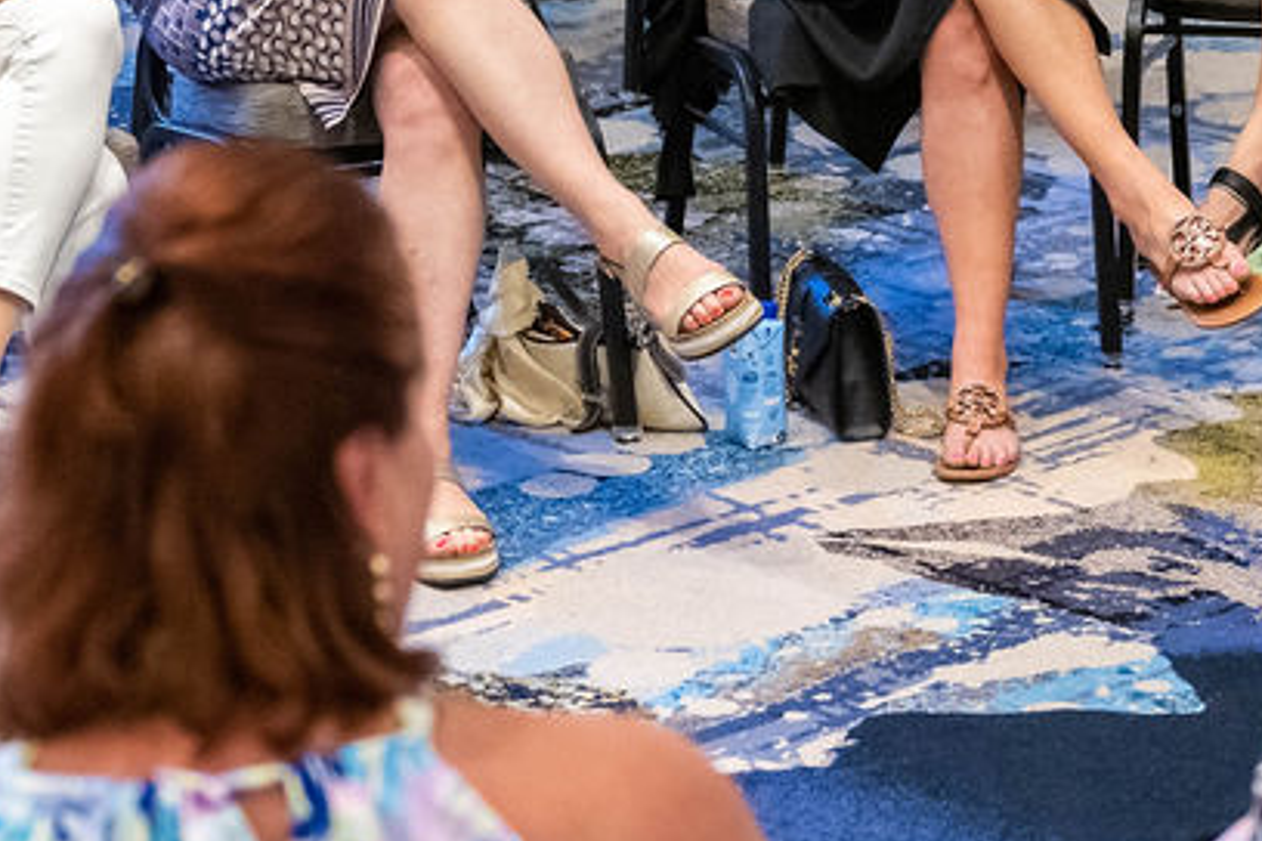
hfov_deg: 13.4
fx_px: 5363
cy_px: 49
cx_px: 1002
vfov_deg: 8.9
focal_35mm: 153
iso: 3200
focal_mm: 41
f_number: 2.8
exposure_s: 1/125
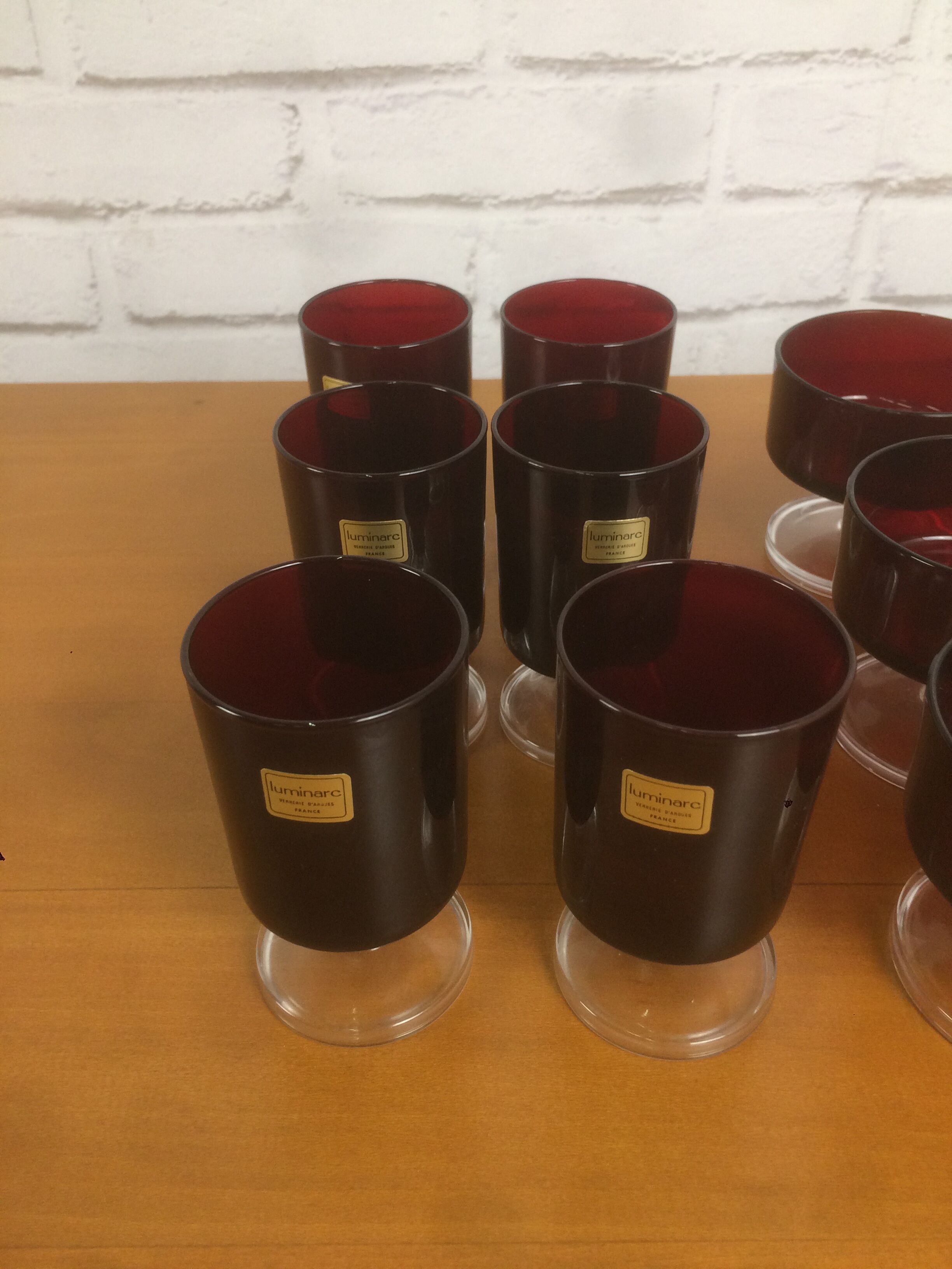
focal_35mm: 29
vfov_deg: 61.7
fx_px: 1063
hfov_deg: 48.2
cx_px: 476
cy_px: 634
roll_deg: +2.2
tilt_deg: -38.9
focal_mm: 4.15
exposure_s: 1/33
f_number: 2.2
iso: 100
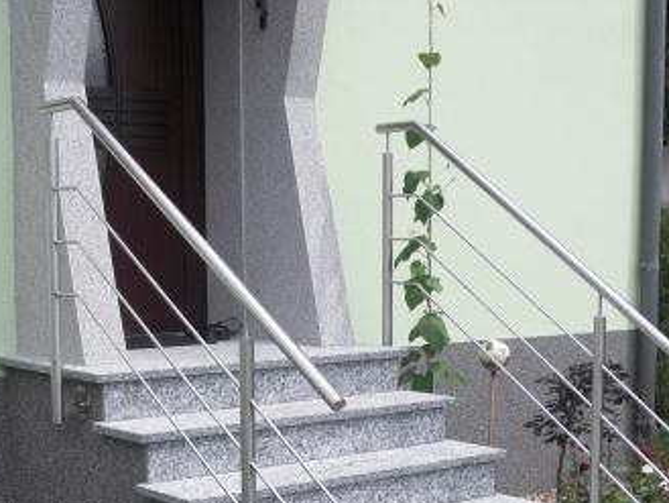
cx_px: 360
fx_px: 1353
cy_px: 483
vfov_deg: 20.5
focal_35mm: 70
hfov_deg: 27.8
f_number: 2.8
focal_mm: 6.3
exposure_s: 1/640
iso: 50
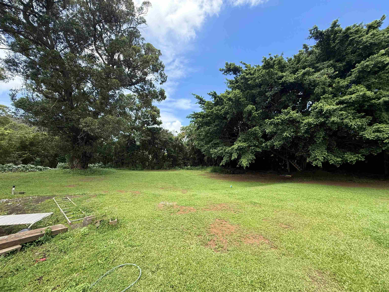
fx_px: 157
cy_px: 146
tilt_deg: +3.4
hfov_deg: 102.1
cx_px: 194
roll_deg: -0.4
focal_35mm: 14
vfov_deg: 85.7
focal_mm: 2.22
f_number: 2.2
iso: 64
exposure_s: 1/638
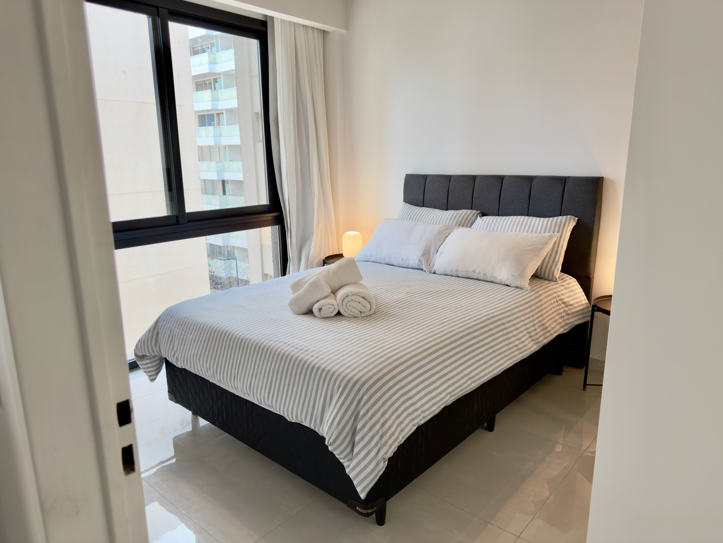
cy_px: 272
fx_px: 501
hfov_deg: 71.6
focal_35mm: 24
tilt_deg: -12.9
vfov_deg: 56.8
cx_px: 362
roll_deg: +1.1
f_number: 1.78
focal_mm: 6.76
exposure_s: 1/214
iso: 125
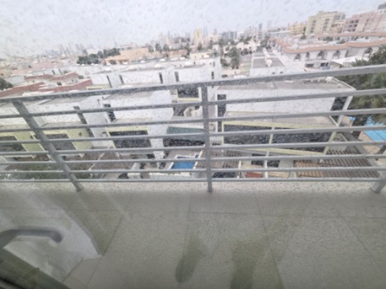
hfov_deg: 106.2
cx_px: 193
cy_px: 144
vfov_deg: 89.9
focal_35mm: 13
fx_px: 145
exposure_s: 1/452
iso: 40
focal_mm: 2.2
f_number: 1.9
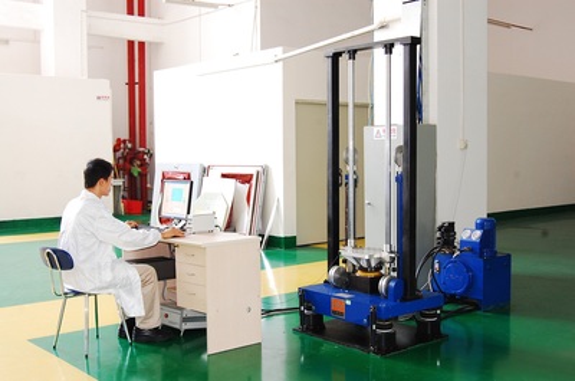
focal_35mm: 42
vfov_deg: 31.8
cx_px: 288
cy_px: 190
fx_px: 669
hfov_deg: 46.5
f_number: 8
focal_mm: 28
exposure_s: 1/2
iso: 400
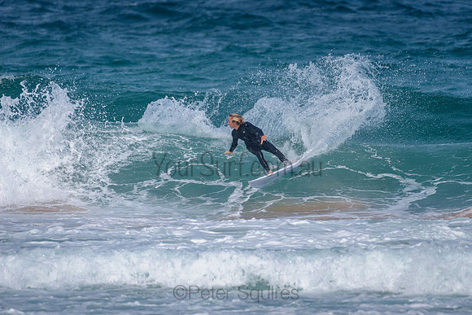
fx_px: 8043
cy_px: 136
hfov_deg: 3.4
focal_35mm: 613
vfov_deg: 2.2
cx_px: 289
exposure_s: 1/2000
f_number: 5.6
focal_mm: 500
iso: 100
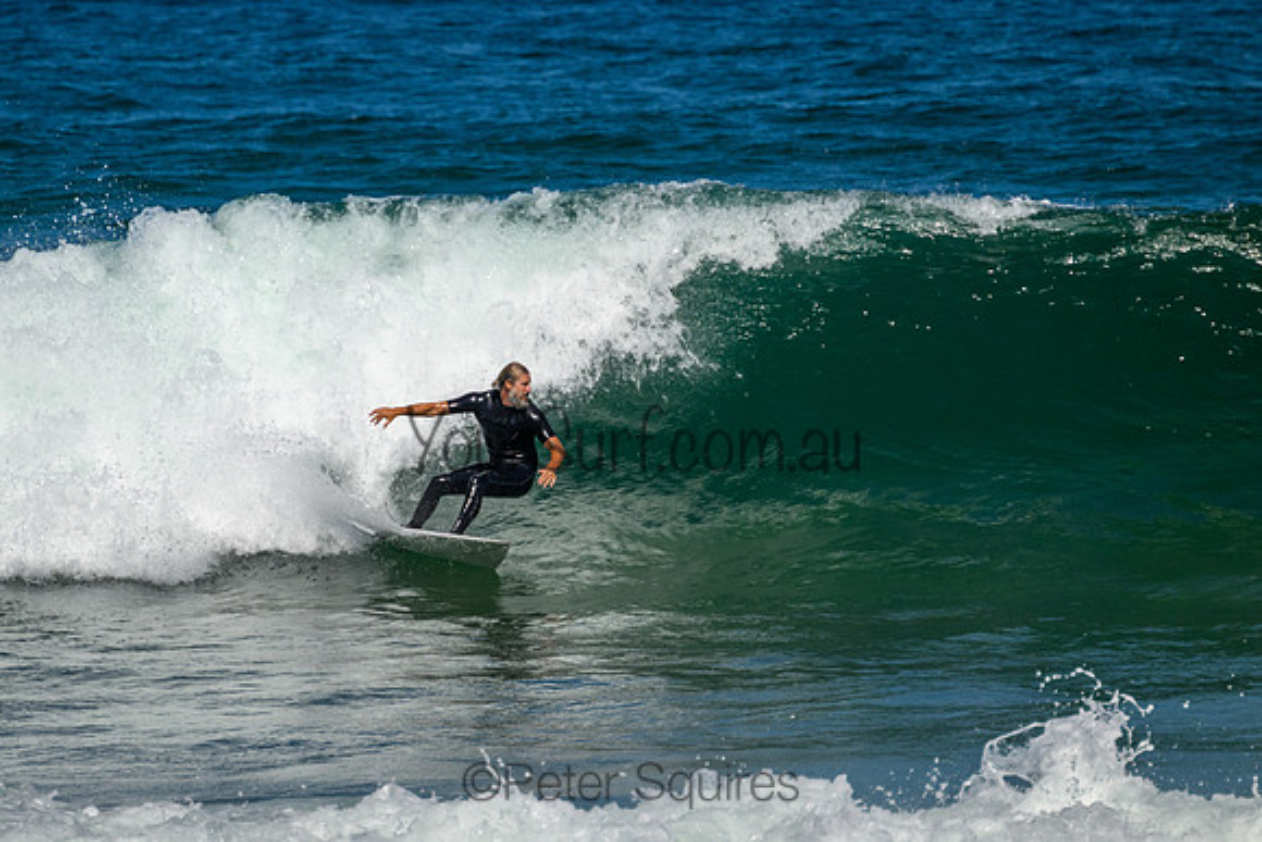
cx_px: 539
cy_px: 360
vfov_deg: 1.5
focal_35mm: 920
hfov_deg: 2.2
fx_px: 32269
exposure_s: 1/2000
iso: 640
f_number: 11
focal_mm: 800
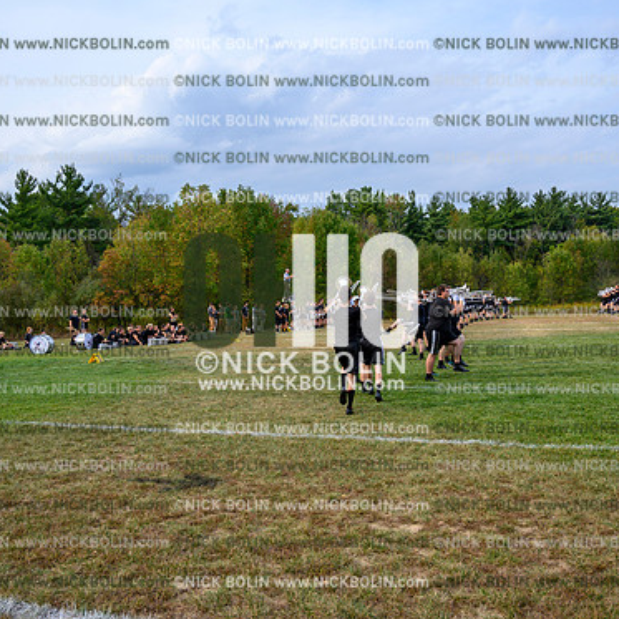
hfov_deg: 49.7
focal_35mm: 33
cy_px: 312
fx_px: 668
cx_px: 300
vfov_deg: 49.7
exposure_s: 1/800
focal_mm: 25
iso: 200
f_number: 4.5
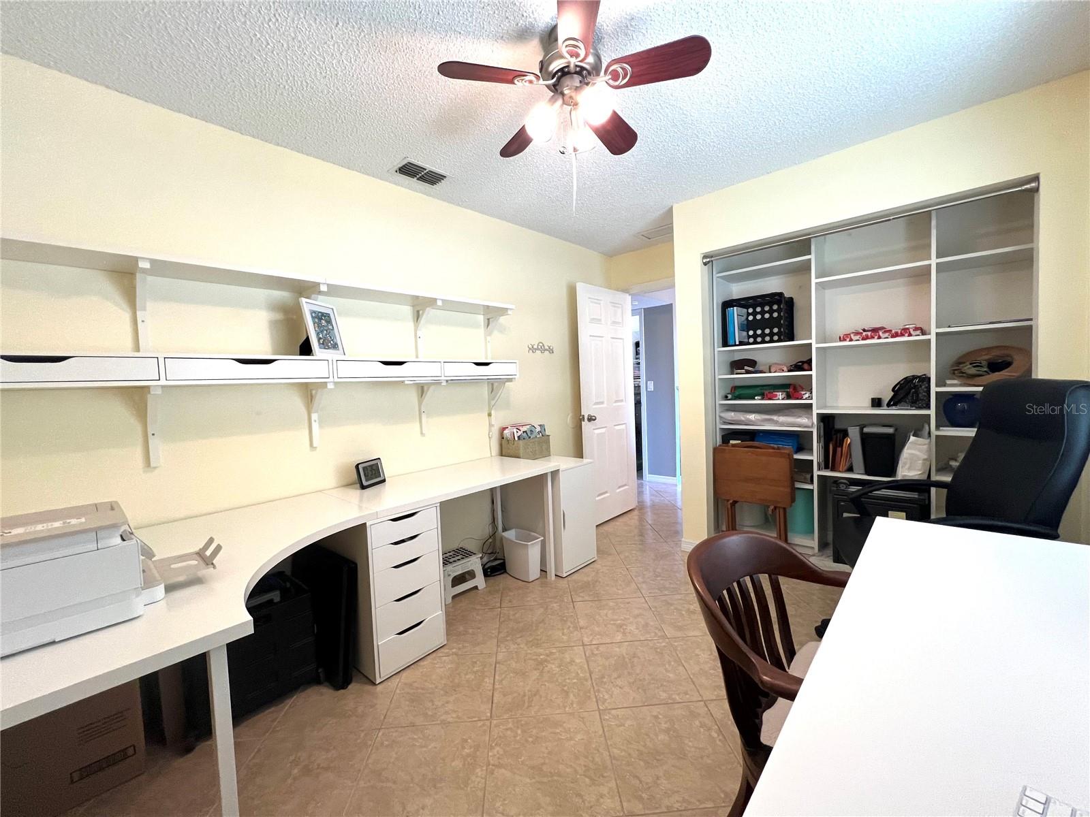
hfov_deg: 106.2
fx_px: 409
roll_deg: +2.9
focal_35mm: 13
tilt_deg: -1.9
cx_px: 545
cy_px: 408
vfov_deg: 89.9
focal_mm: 1.57
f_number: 1.8
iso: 200
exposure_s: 1/120
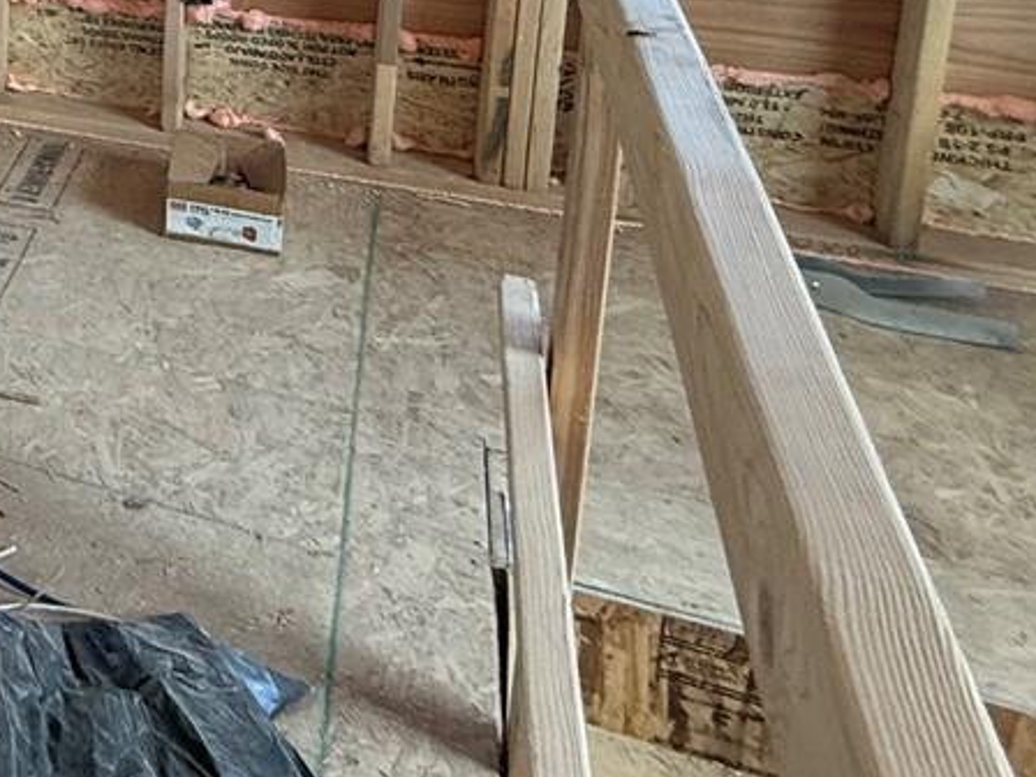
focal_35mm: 50
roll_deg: +2.8
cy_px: -183
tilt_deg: -9.3
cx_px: -583
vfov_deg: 25.7
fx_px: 1496
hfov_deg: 26.0
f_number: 2.2
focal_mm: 2.22
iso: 160
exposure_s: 1/99
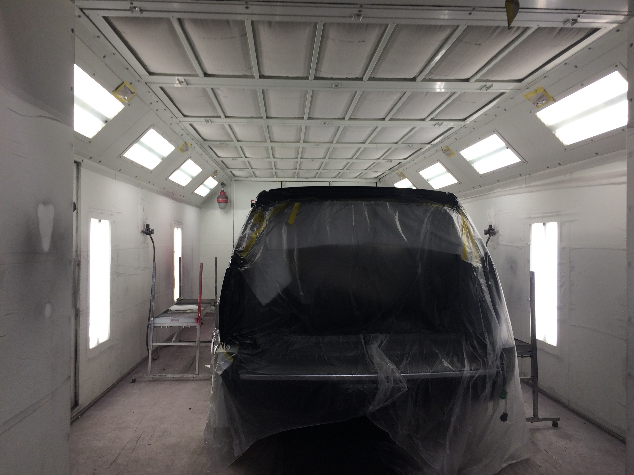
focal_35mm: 29
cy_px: 238
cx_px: 317
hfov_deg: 61.7
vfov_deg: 48.2
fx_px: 531
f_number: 2.2
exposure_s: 1/120
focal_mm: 4.15
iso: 40
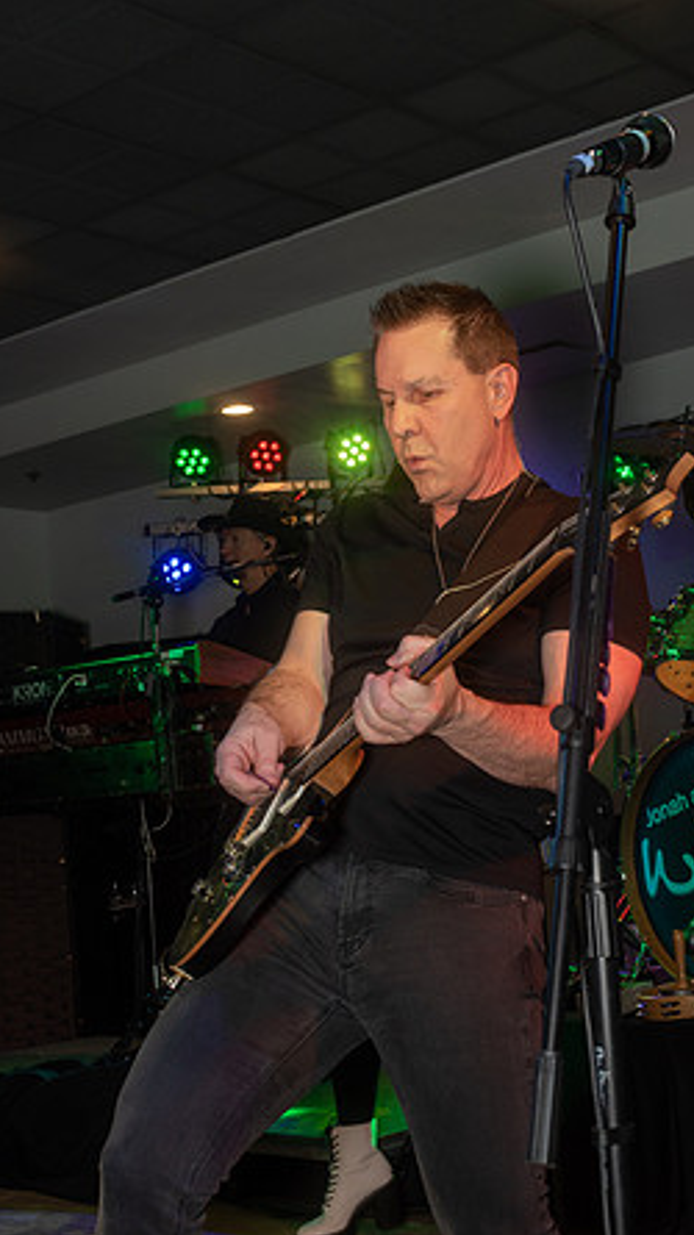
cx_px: 341
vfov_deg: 39.2
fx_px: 1736
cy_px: 622
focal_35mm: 53
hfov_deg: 22.6
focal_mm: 50
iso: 640
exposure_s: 1/80
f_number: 6.3
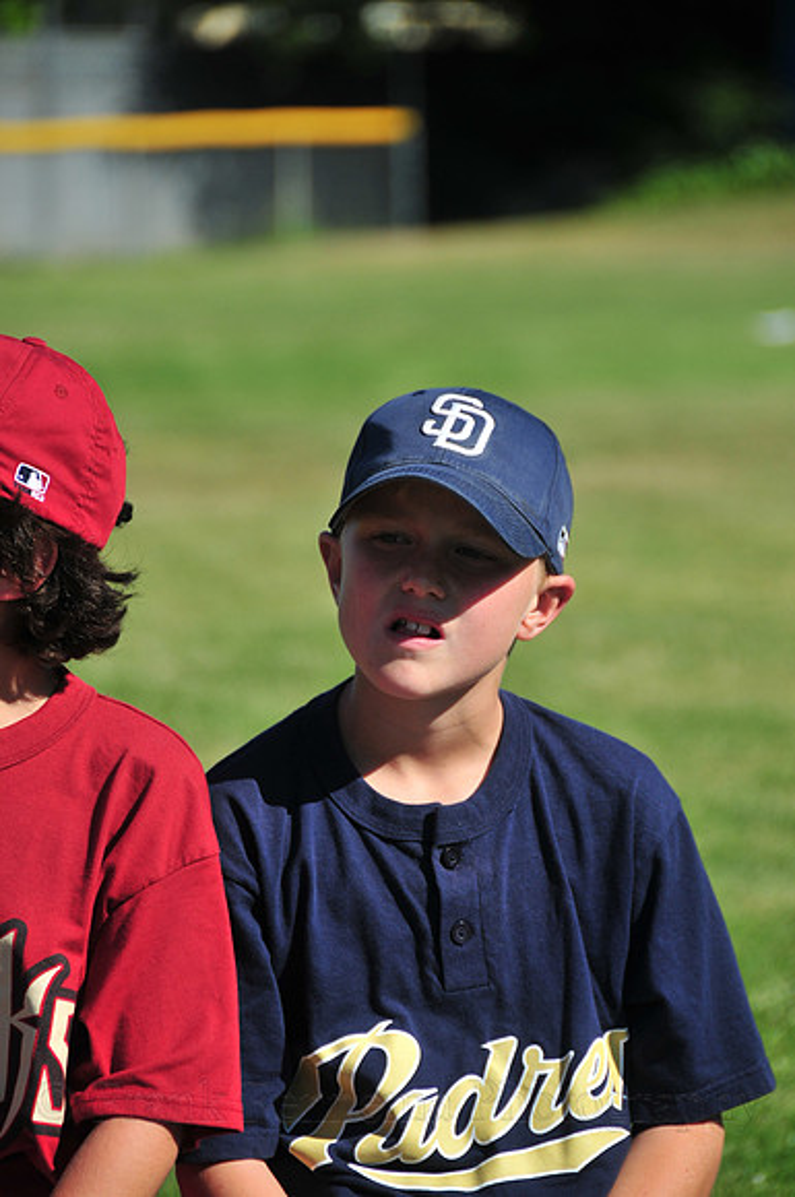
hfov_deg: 4.6
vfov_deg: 6.9
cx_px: 398
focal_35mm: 300
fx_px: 9967
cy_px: 598
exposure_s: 1/1000
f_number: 5.6
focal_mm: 200
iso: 200
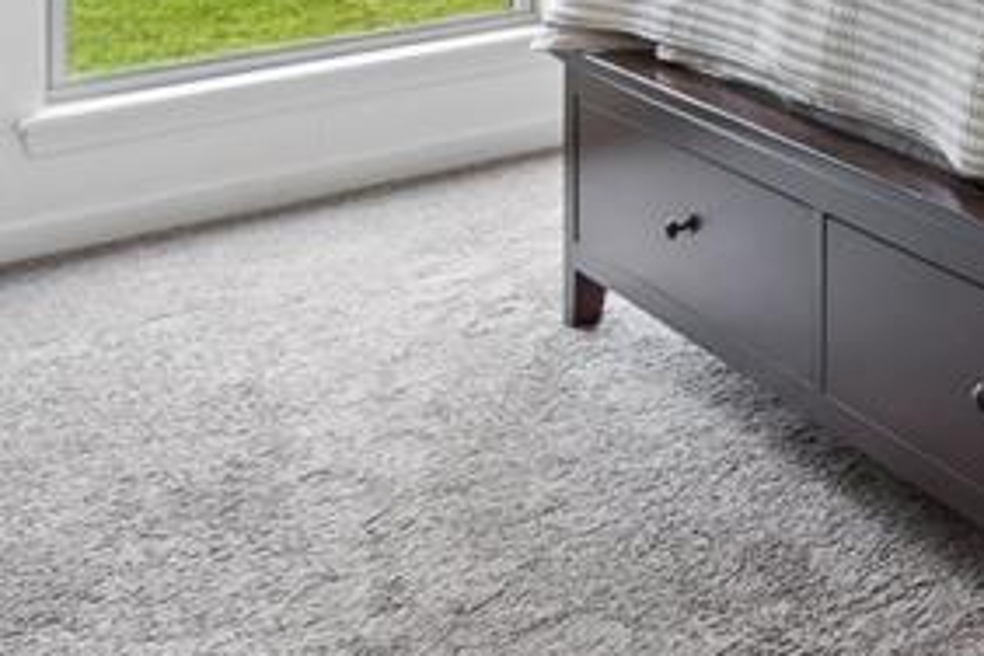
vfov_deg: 20.0
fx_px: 1585
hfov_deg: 22.3
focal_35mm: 58
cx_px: 1729
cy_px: -338
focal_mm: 16
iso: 200
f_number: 8
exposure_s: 1/25
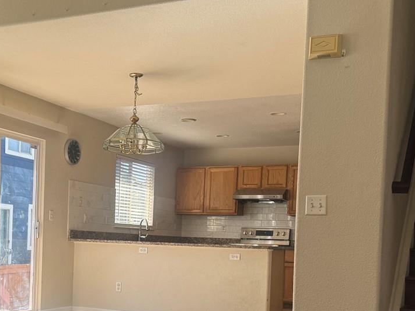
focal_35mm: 54
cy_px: 252
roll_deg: -2.1
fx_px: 647
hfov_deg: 35.1
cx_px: 125
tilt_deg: -0.5
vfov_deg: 26.5
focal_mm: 6.76
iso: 100
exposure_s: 1/559
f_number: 1.78
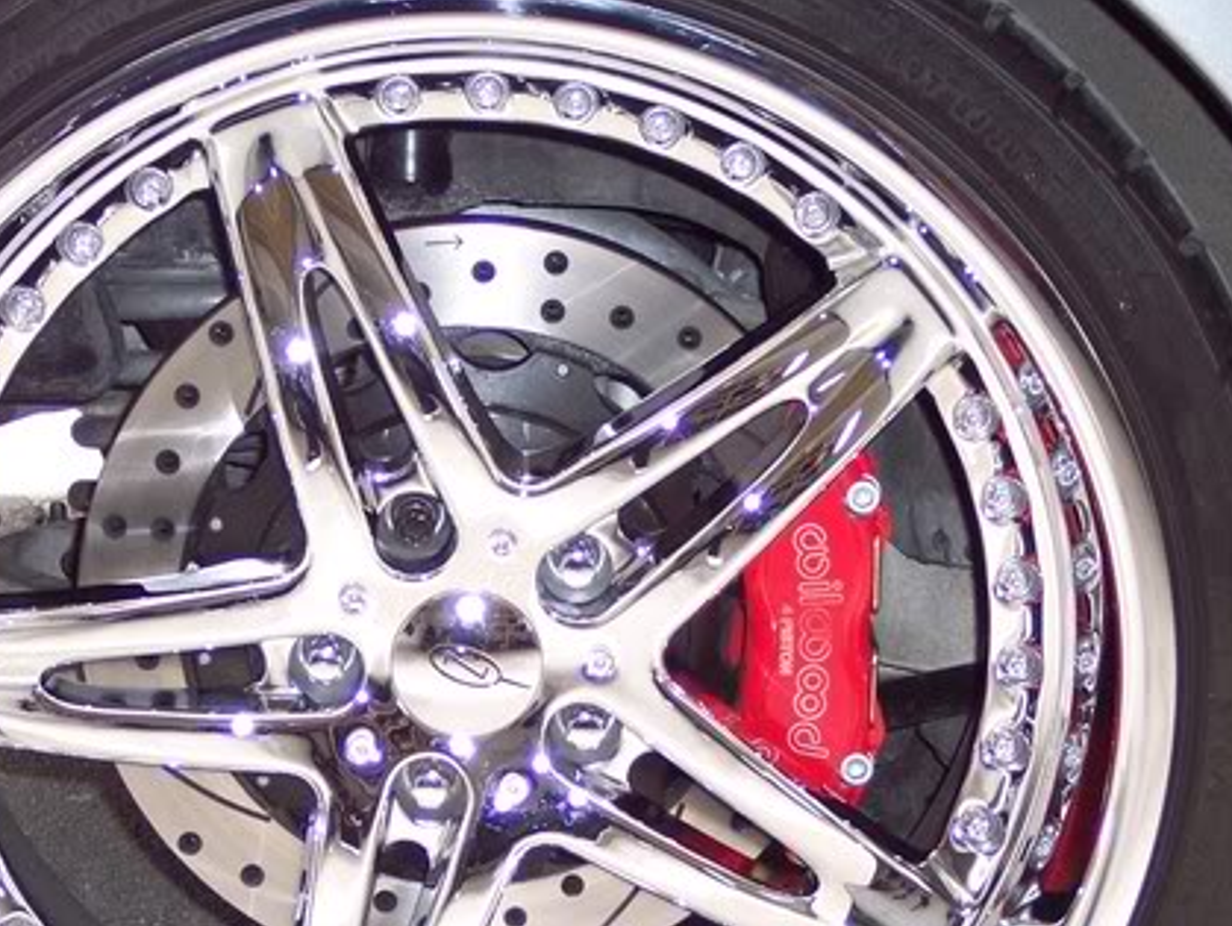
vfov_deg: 12.0
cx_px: 479
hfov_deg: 15.9
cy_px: 635
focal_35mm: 124
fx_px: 4417
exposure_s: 1/90
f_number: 3.4
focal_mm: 13.3
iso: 100
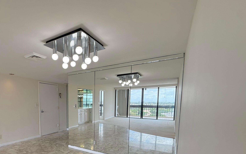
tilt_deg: -5.9
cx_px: 80
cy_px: 116
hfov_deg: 81.9
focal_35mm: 20
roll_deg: -0.1
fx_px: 134
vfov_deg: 56.6
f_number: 2.2
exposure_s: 1/284
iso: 64
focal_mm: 2.22
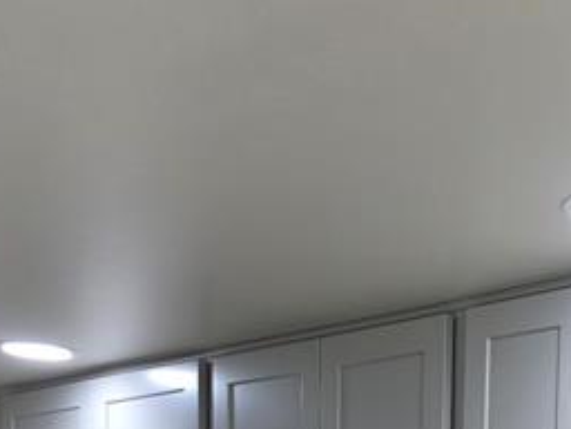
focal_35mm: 92
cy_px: 838
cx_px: 611
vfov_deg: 13.8
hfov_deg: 20.4
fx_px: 1518
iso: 80
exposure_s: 1/120
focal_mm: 6.3
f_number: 1.7
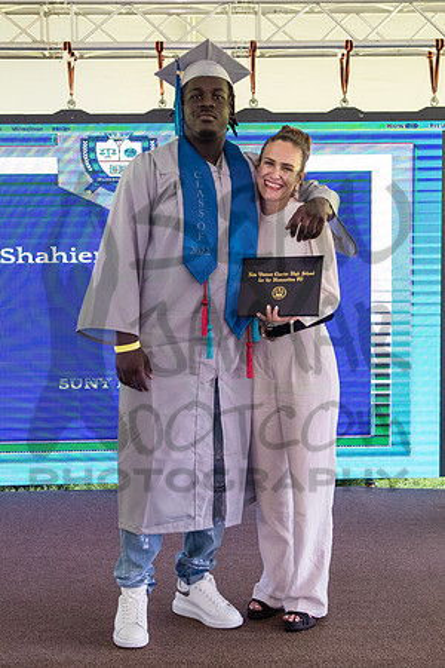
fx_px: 1036
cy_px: 318
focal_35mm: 56
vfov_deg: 35.7
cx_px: 221
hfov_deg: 24.2
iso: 2500
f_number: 4
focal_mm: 35
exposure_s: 1/800
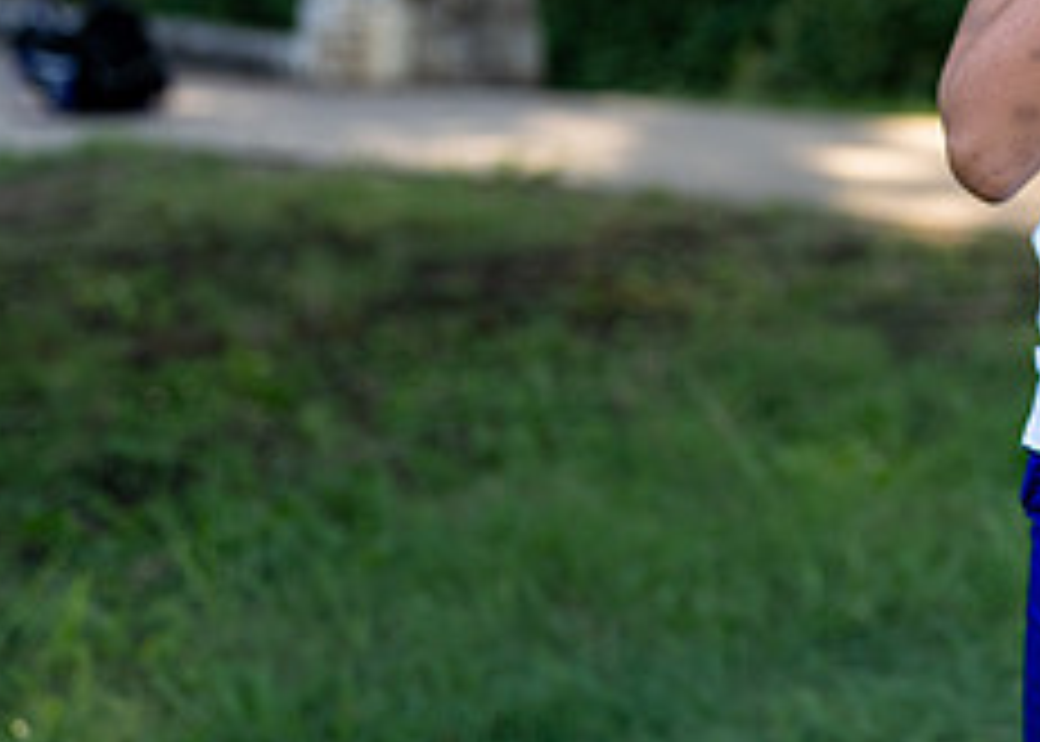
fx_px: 4785
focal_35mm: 162
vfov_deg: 8.8
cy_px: -145
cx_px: 1331
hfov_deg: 12.1
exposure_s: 1/640
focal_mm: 50
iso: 100
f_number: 2.2
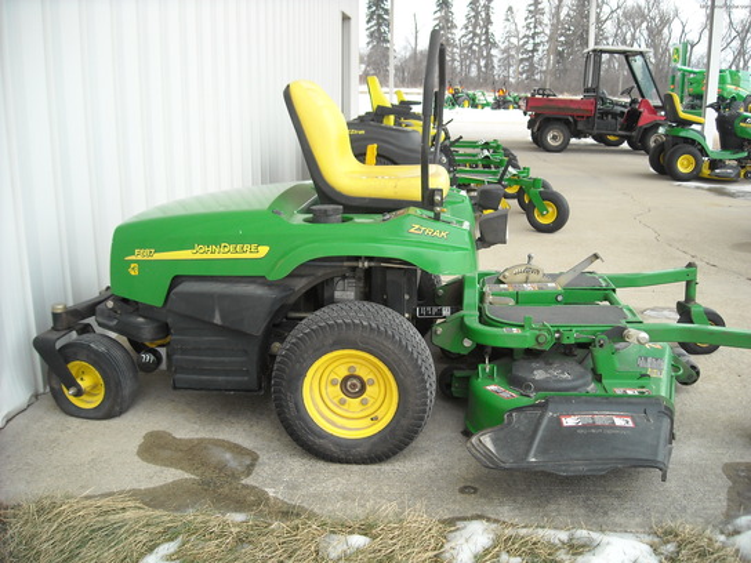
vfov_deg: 40.7
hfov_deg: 52.6
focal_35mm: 35
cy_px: 282
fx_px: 759
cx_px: 376
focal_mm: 5.7
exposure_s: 1/250
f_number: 2.8
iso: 109
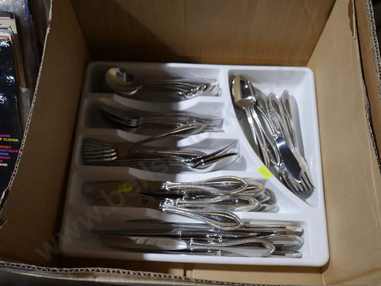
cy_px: 143
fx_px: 418
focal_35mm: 38
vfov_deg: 37.7
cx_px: 190
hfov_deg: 49.0
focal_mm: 19
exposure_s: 1/60
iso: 400
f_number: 4.1
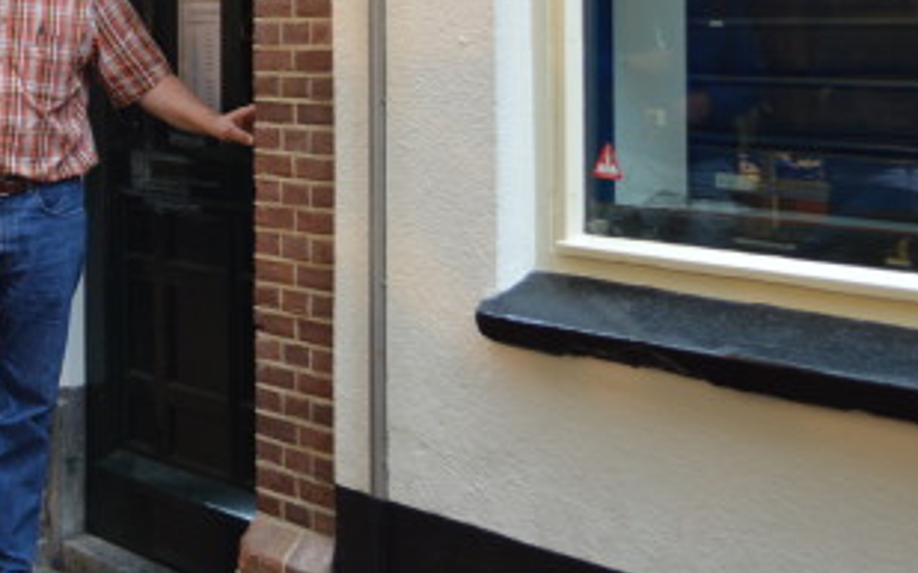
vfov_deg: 16.7
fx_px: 1901
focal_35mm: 76
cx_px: -42
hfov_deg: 25.5
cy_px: -19
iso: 400
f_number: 3.8
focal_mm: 22
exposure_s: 1/50
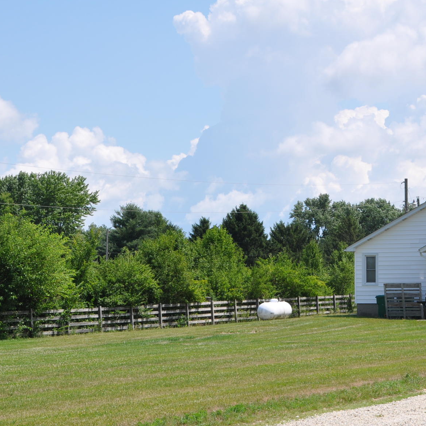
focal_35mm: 89
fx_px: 1239
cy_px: 259
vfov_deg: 19.5
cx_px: 330
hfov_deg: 19.3
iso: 200
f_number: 10
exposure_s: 1/400
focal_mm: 38
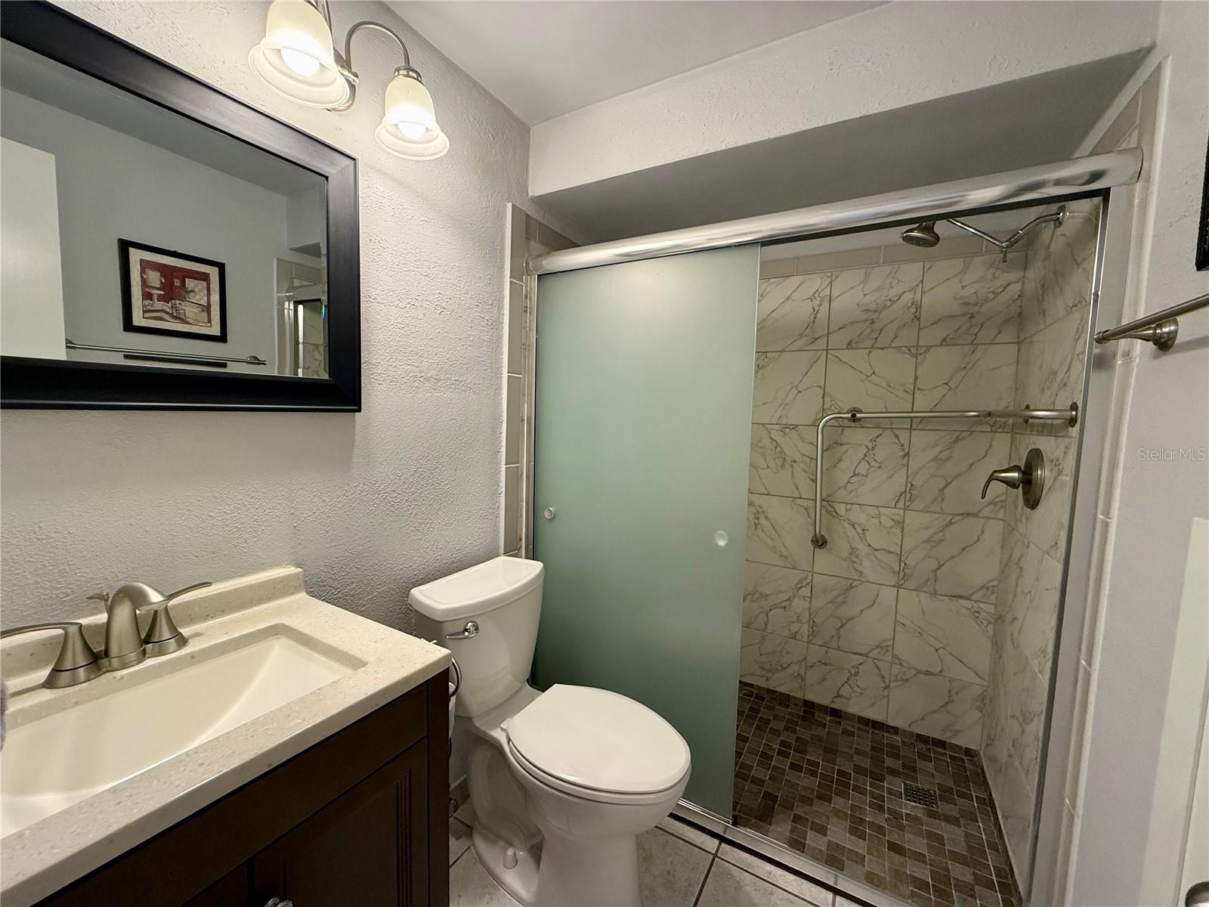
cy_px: 454
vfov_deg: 85.7
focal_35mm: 14
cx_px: 604
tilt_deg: -4.8
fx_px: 489
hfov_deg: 102.1
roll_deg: -1.8
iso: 250
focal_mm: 2.22
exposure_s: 1/60
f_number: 2.2
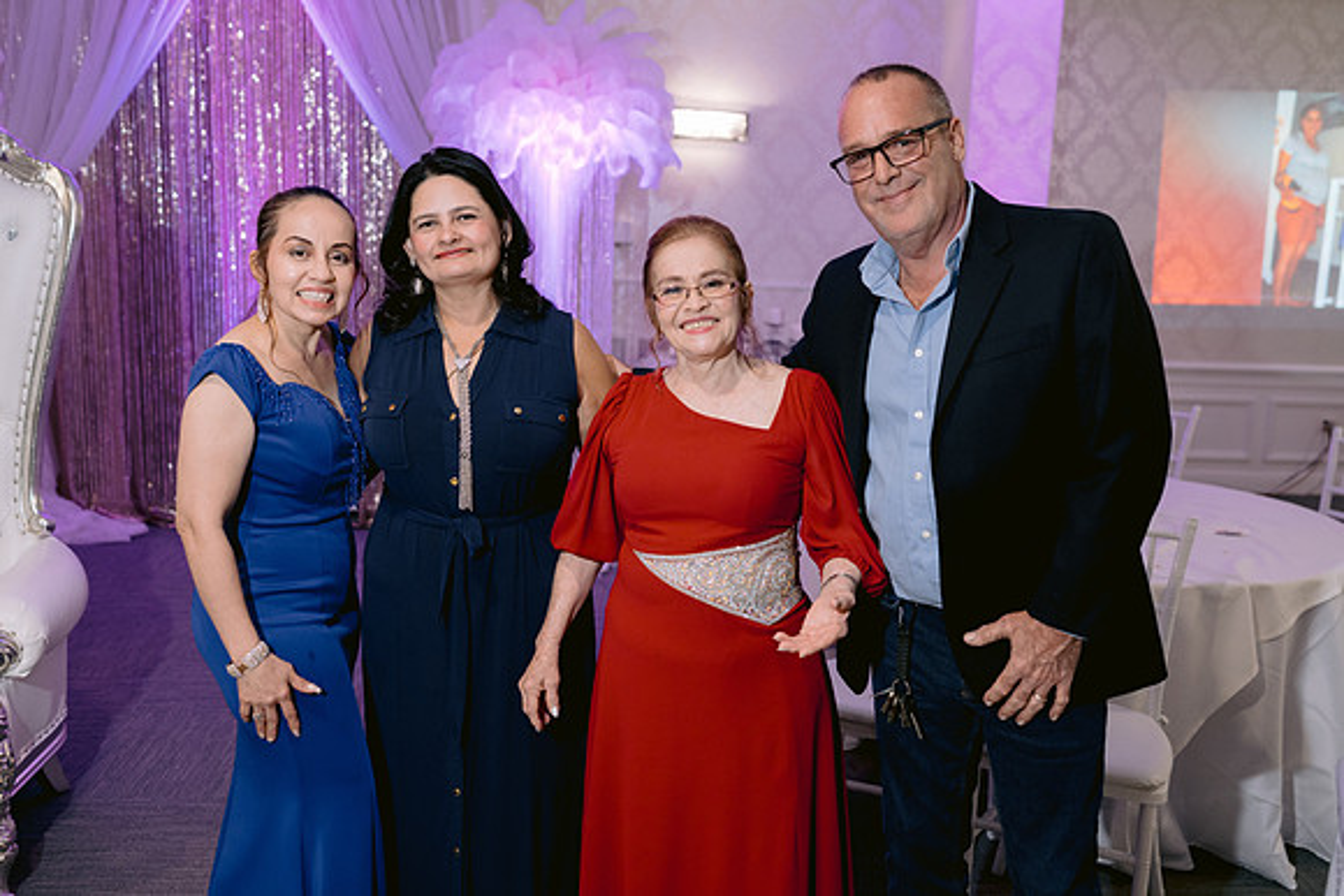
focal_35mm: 35
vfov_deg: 37.9
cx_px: 672
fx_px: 1307
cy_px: 448
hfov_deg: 54.4
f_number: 2.8
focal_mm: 35
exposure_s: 1/80
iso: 800
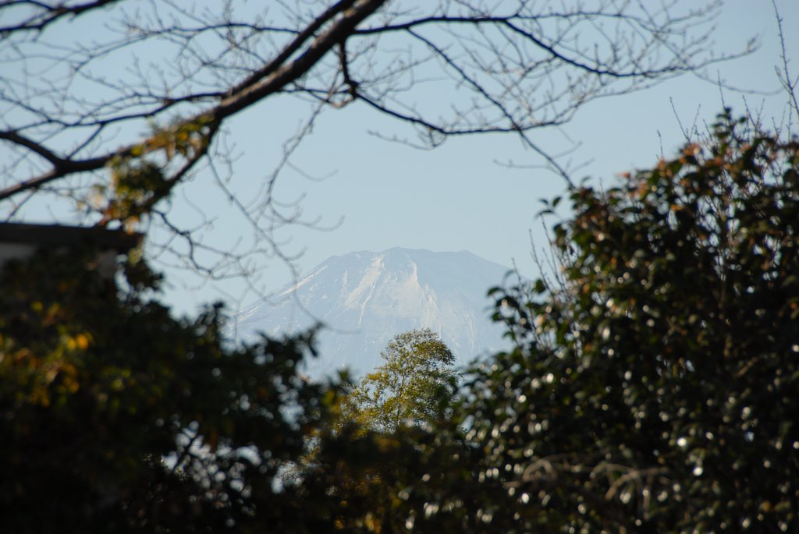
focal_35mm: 300
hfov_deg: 6.9
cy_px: 267
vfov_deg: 4.6
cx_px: 400
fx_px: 6665
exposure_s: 1/250
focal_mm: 200
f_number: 8
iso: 100
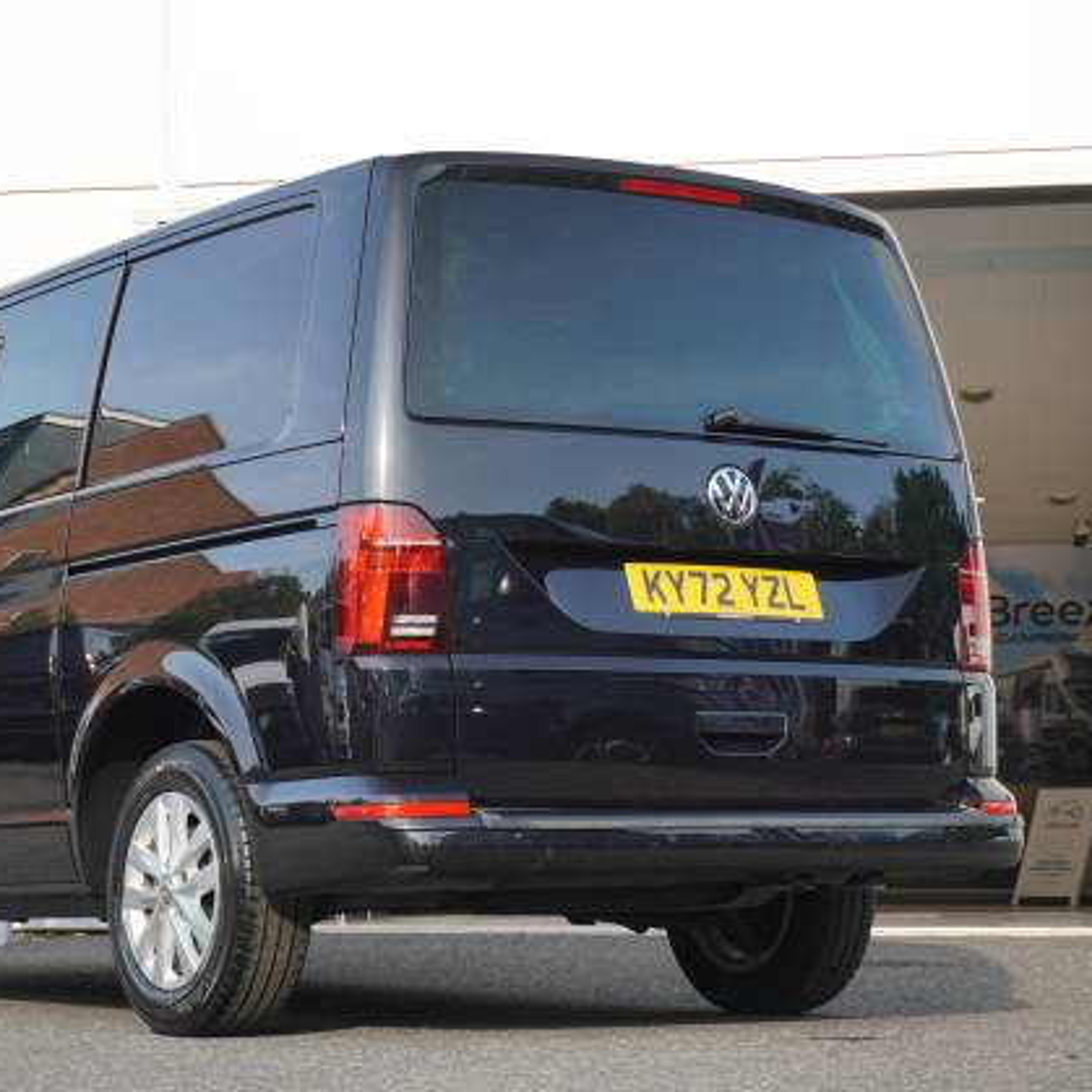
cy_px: 542
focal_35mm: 84
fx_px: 2985
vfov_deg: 20.7
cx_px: 404
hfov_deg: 20.7
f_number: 5.6
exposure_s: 1/90
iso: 100
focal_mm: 43
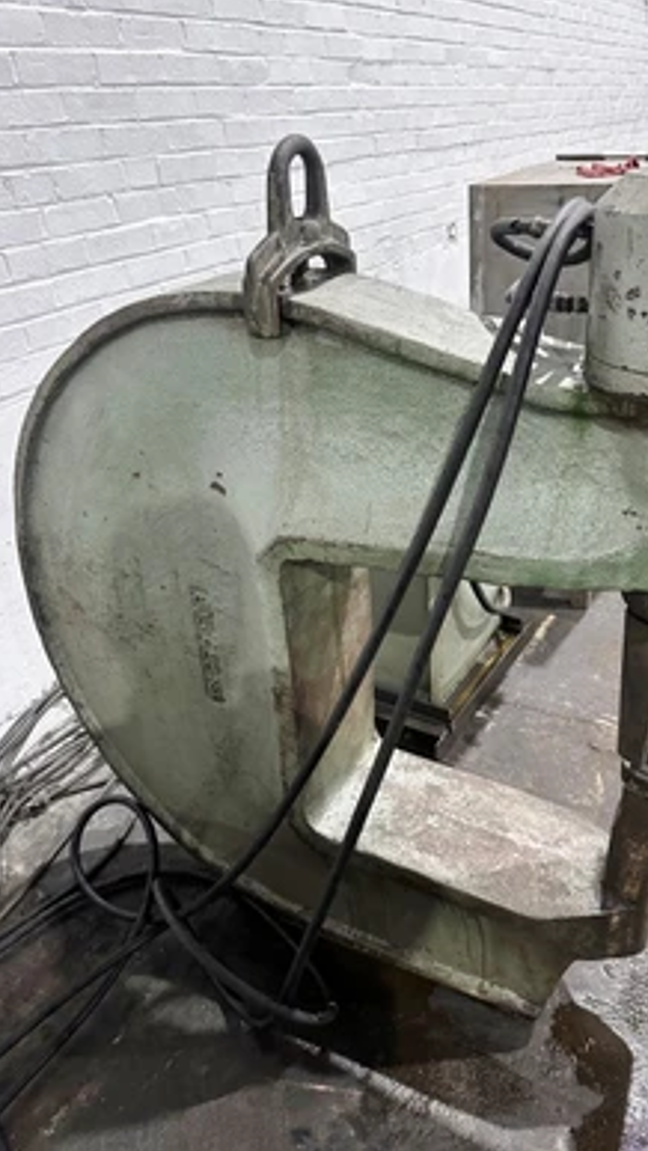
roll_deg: +0.9
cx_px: 422
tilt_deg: -29.4
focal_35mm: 27
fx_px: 824
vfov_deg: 69.8
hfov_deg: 42.5
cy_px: 583
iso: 500
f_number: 1.78
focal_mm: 6.86
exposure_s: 1/60
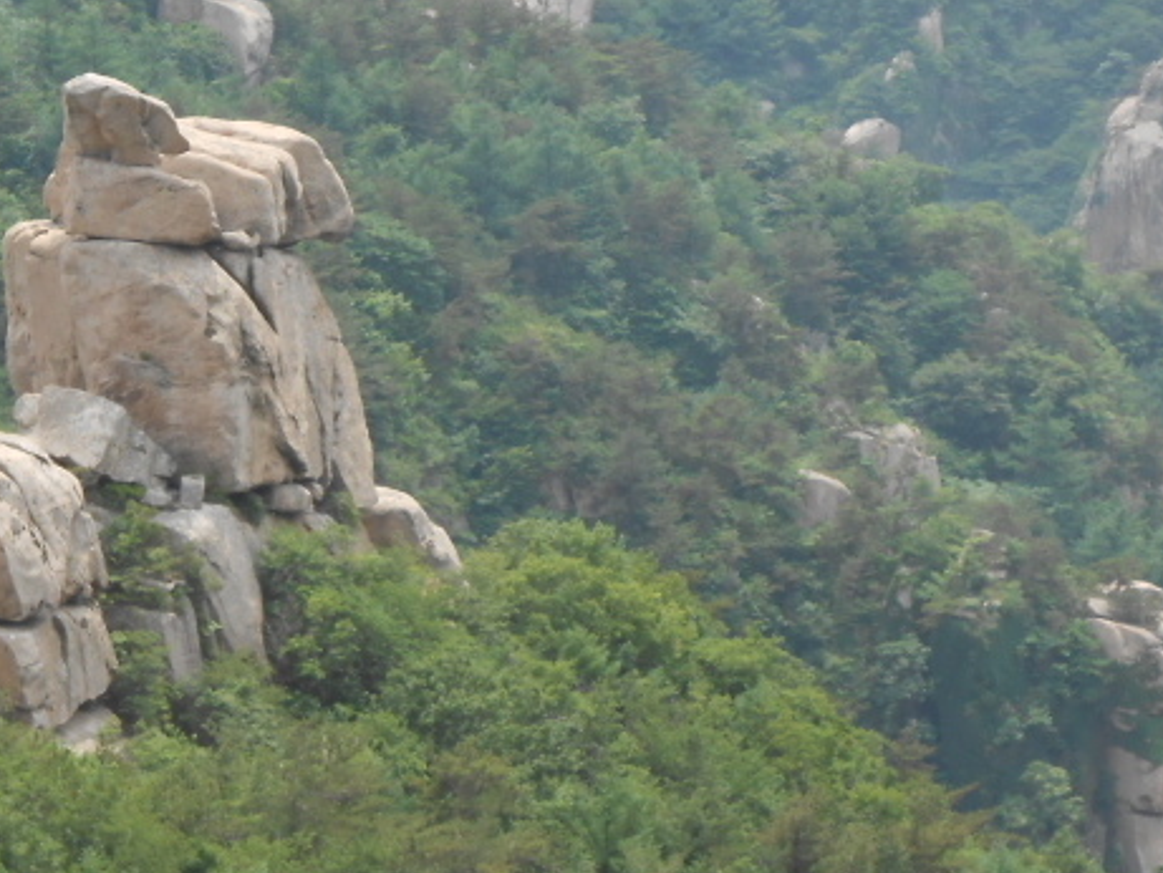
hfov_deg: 11.0
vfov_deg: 8.3
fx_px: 6049
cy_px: 517
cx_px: 313
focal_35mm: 180
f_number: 6.6
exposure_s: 1/160
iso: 80
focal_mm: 14.5
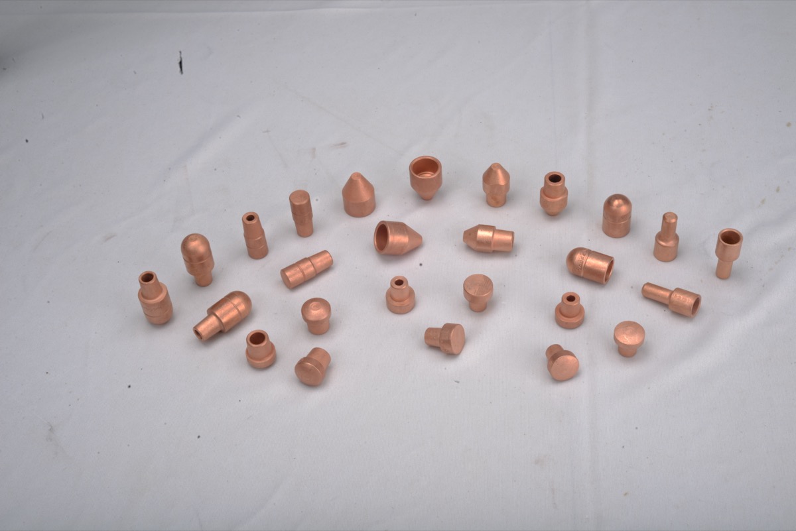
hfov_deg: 39.6
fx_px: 1106
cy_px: 266
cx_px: 398
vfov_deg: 27.0
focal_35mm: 50
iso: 50
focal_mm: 50
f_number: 22
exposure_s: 1/250
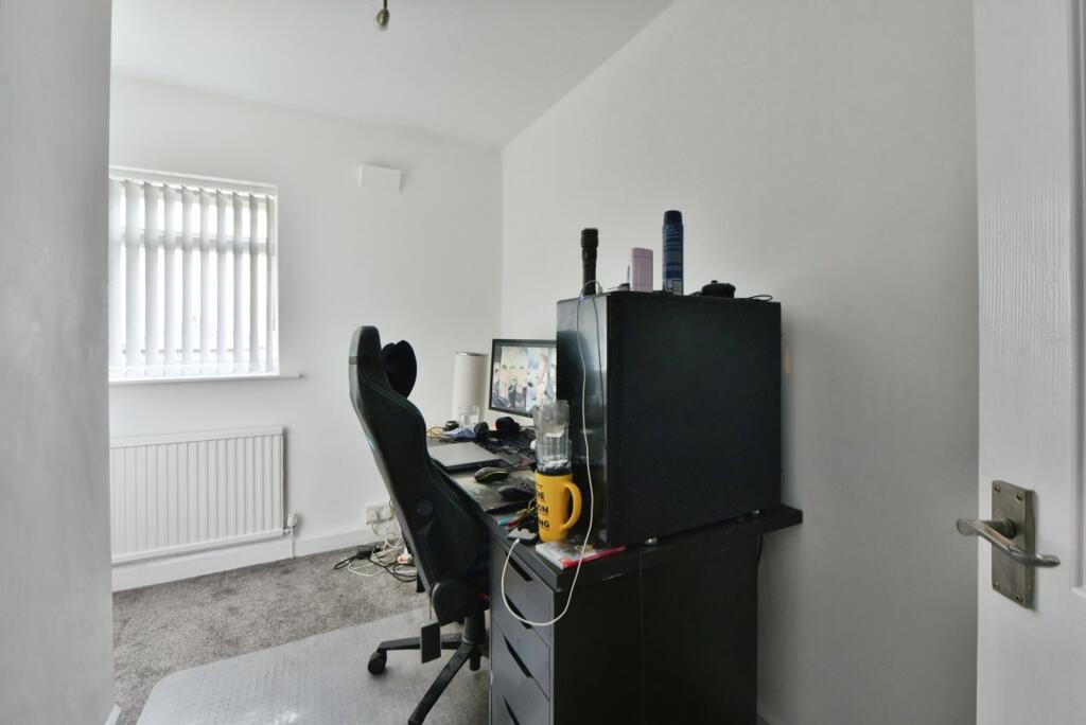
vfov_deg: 73.8
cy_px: 362
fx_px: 483
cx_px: 543
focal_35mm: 16
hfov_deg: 96.7
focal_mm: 16
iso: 800
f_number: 8
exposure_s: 1/50
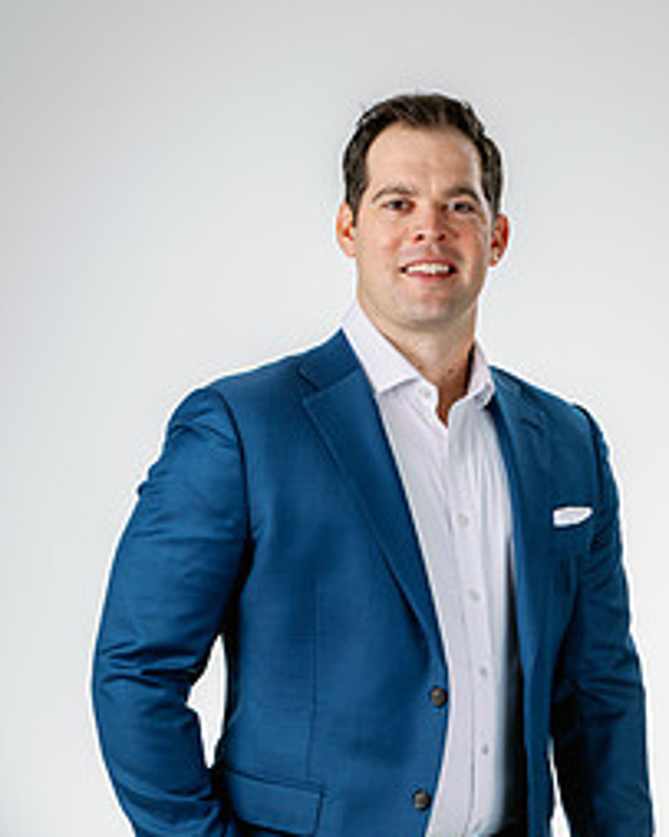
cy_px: 652
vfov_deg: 19.4
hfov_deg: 15.7
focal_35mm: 98
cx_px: 389
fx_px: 2427
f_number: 8
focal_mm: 59
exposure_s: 1/160
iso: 125
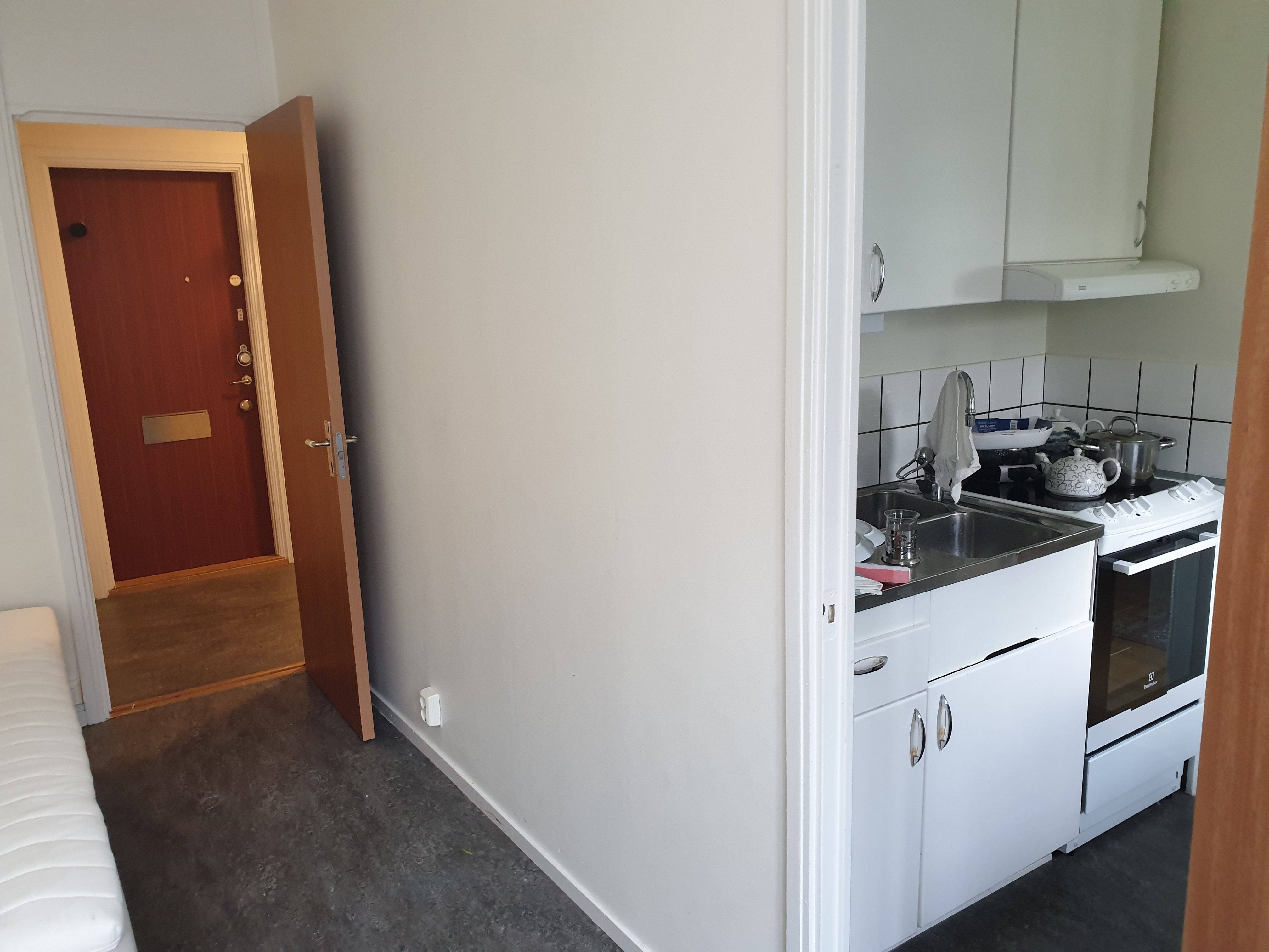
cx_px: 634
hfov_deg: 67.3
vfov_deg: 53.1
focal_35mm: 26
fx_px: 953
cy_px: 476
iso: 320
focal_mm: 4.3
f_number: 2.4
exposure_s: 1/50
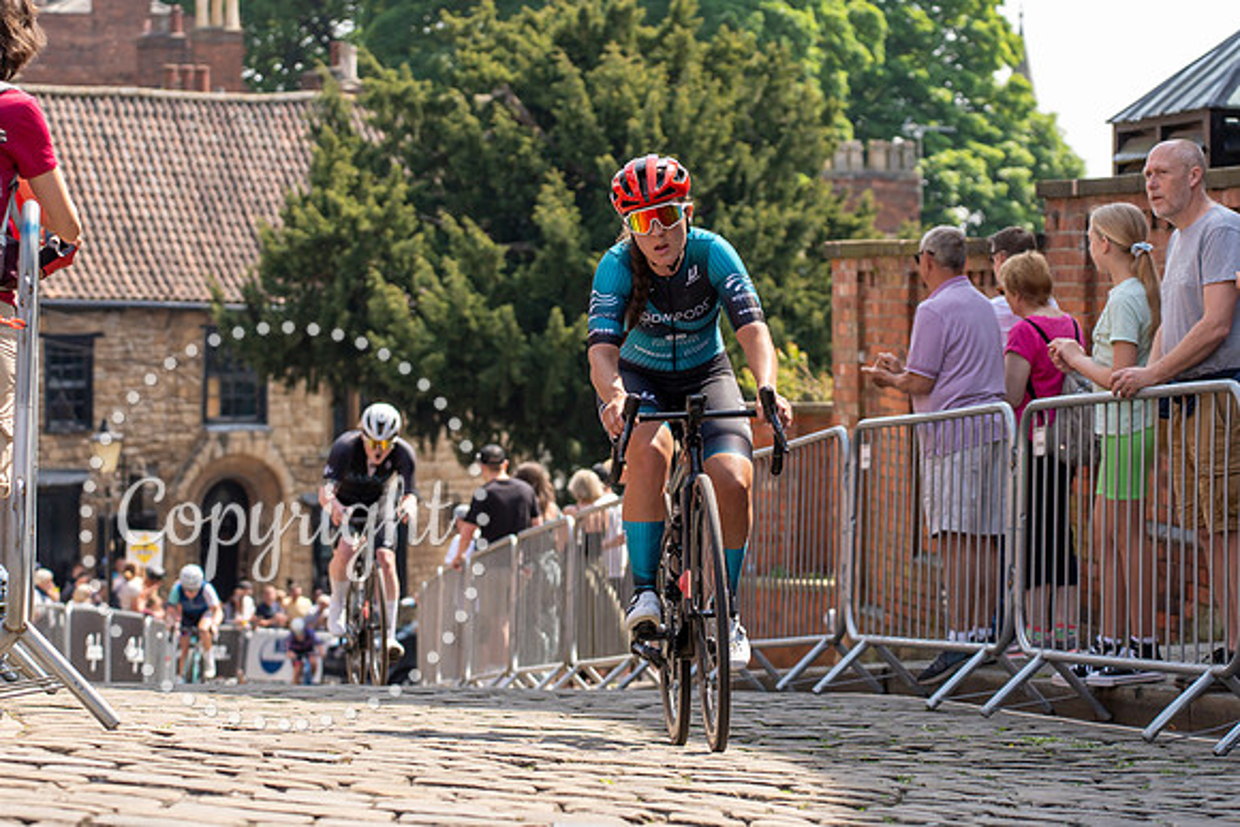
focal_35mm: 112
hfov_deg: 18.3
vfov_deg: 12.3
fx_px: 3852
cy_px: 336
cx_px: 681
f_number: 3.5
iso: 160
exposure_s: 1/2500
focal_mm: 72
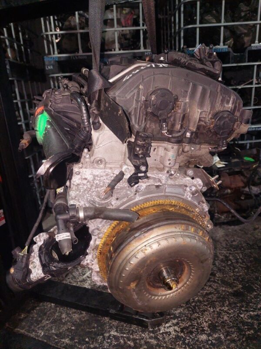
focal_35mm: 25
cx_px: 130
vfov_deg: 69.4
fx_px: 251
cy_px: 174
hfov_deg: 54.9
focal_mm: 5.23
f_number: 1.8
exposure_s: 1/50
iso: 320
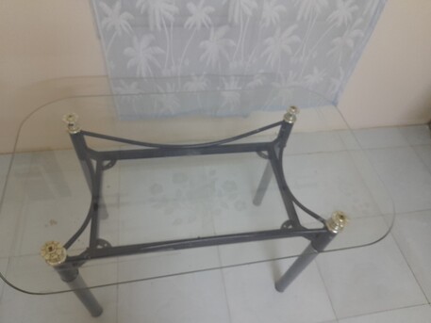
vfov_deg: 54.9
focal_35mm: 25
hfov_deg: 69.4
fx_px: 311
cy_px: 162
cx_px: 216
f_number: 2
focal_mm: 4.6
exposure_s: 1/50
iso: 314
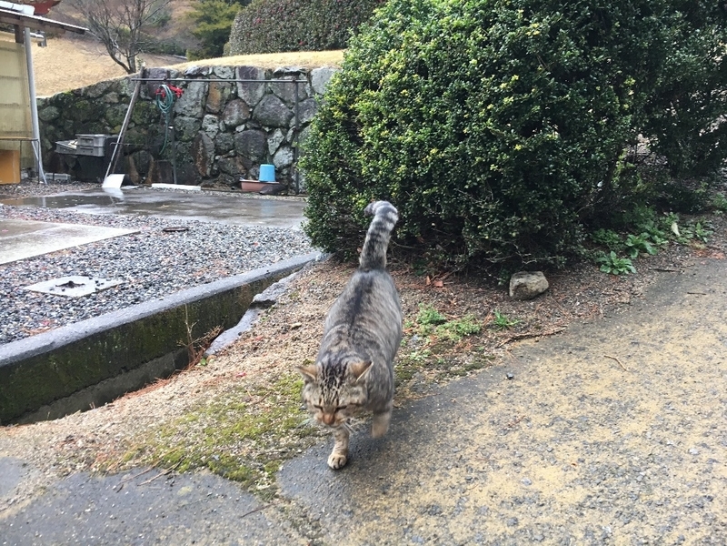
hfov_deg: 61.7
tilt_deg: -12.5
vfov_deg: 48.2
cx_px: 364
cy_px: 273
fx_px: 609
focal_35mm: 29
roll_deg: -0.8
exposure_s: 1/30
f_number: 2.2
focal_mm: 4.15
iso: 32
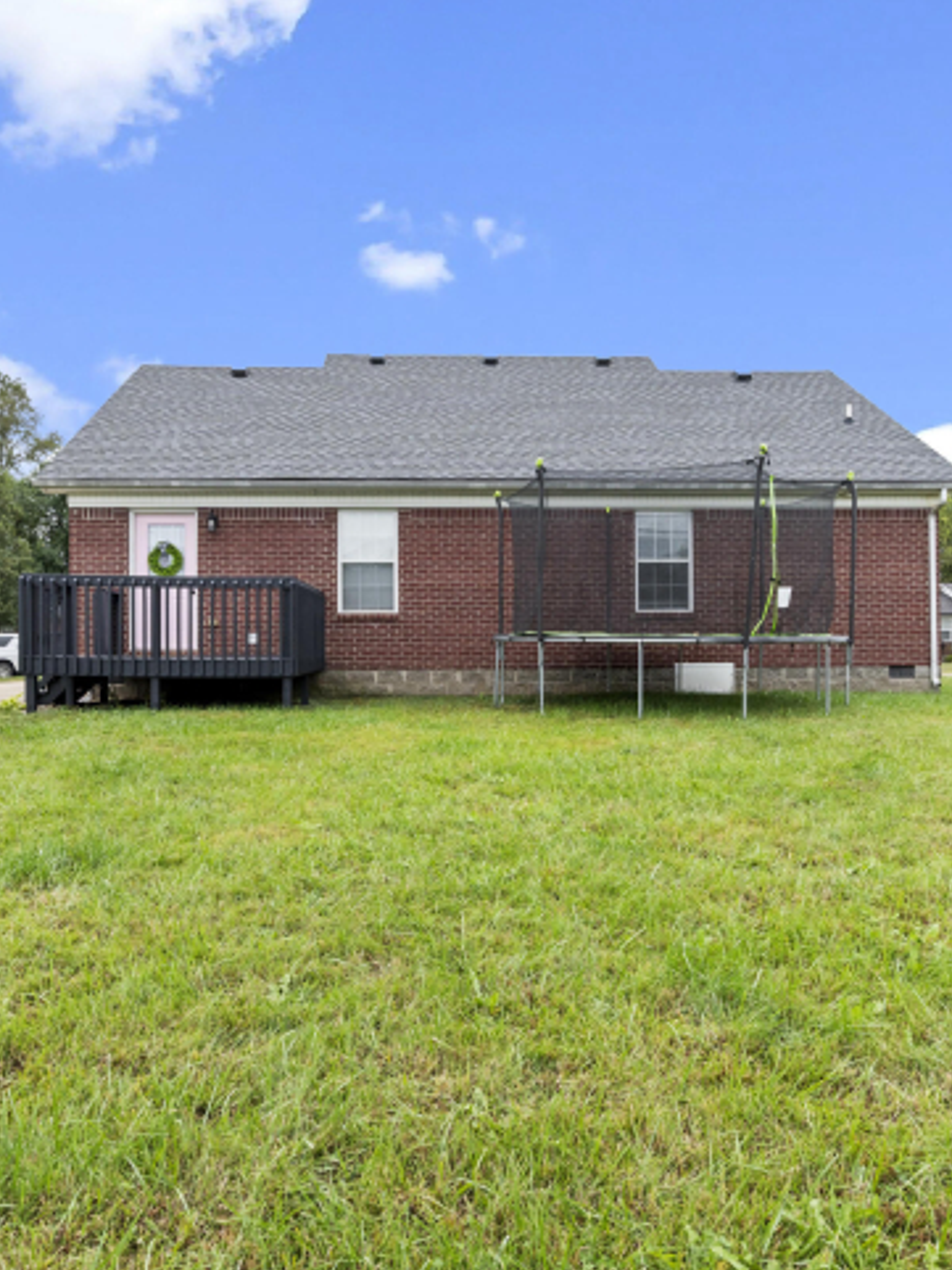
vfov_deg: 71.6
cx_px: 464
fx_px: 880
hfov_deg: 56.8
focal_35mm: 24
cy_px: 657
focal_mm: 16
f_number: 11
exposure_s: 1/250
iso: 400
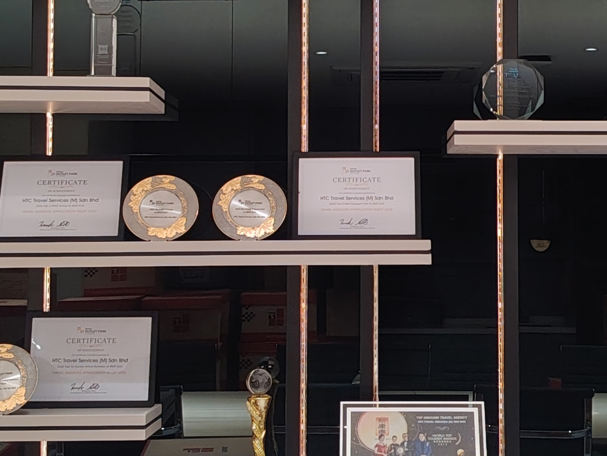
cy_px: 172
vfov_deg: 18.9
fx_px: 1368
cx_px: 376
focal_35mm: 78
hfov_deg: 25.0
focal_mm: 5.25
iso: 659
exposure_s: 1/25
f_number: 1.75
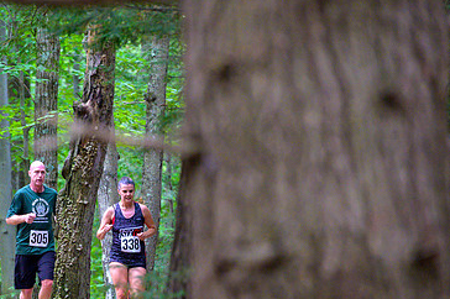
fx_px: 3984
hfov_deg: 6.5
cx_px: 155
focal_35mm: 319
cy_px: 222
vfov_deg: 4.3
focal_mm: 200
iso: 8000
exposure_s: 1/250
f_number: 4
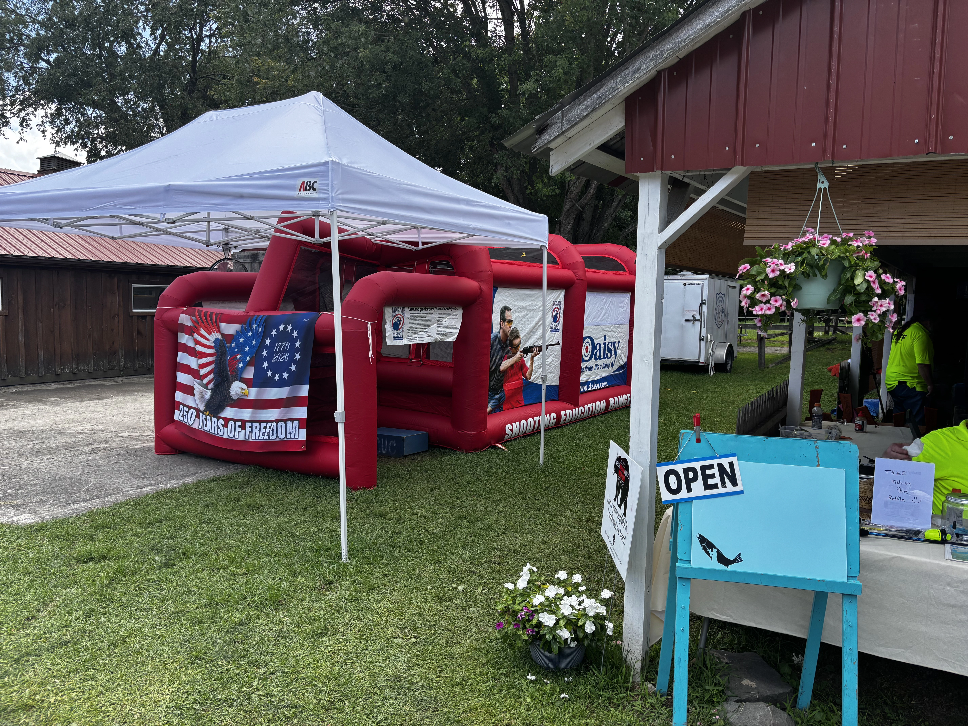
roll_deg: -2.6
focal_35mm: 26
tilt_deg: -4.4
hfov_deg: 67.3
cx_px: 484
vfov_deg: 53.1
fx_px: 727
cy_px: 363
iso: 50
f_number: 1.6
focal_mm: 5.96
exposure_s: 1/880
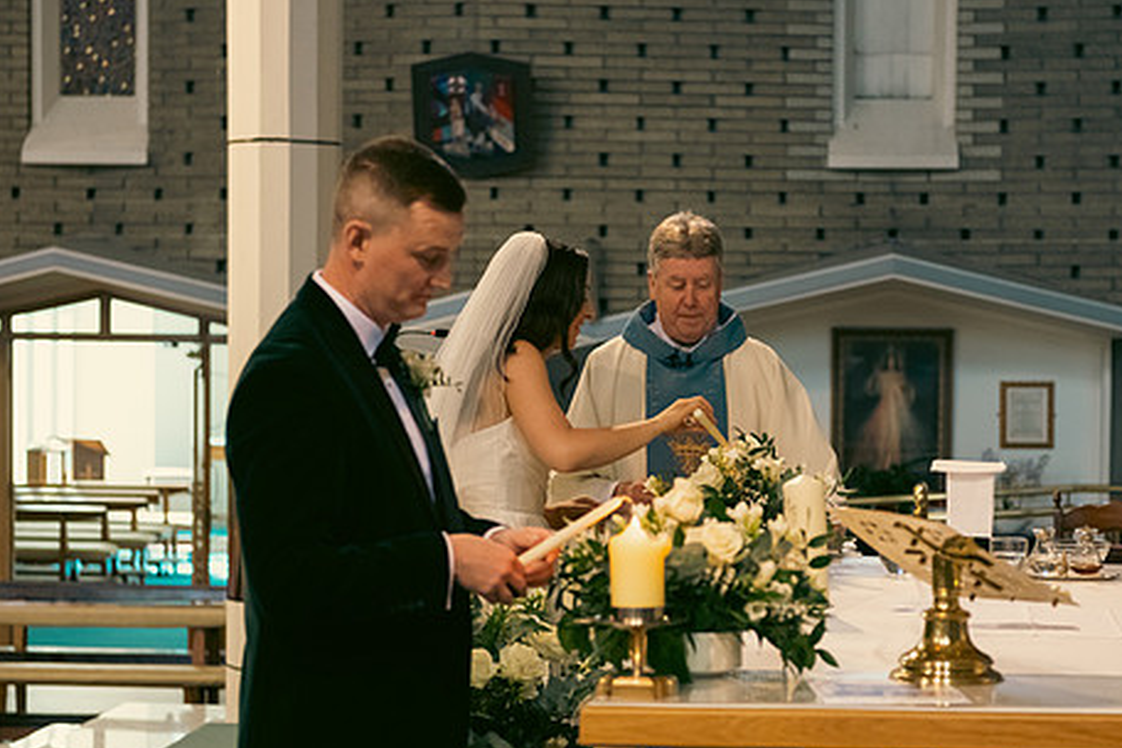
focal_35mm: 89
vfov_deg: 15.4
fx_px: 2774
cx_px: 632
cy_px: 412
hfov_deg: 22.9
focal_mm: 70
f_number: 3.5
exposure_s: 1/160
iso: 1000
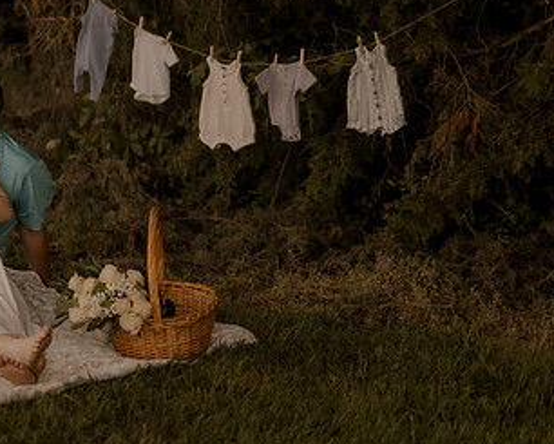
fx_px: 1460
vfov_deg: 17.3
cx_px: 129
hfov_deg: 21.3
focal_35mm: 89
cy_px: 163
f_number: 1.4
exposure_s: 1/1000
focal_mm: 50
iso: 200
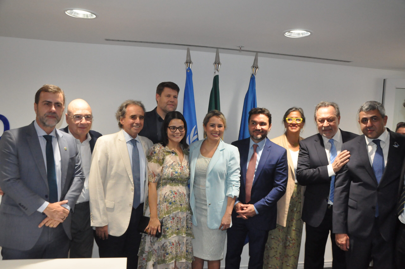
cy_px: 134
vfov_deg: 41.6
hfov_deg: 59.6
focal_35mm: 32
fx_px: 354
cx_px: 202
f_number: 5.6
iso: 2500
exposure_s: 1/60
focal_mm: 21
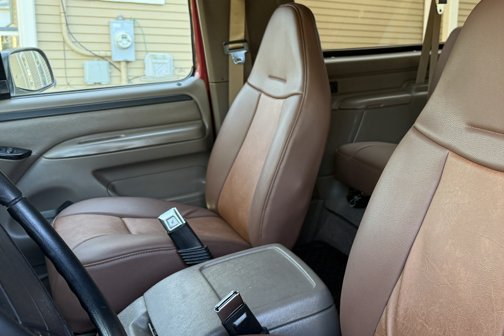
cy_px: 131
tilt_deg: -9.1
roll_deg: -1.7
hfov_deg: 48.7
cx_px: 379
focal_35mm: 38
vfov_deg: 34.9
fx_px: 532
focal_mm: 6.76
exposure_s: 1/127
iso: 160
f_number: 1.78
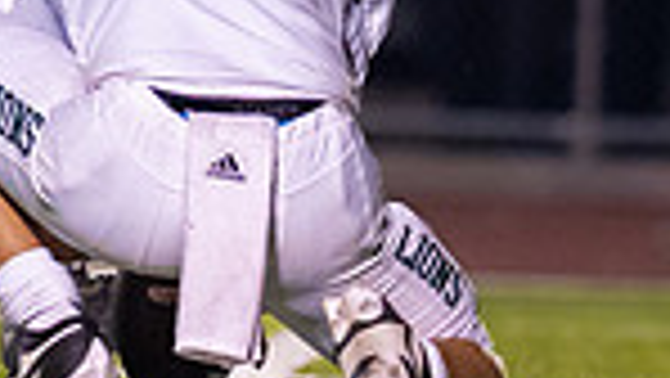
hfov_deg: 1.7
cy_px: -303
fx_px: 22610
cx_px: -317
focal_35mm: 1272
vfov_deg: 1.0
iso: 1600
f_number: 1.8
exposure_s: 1/1000
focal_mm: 135
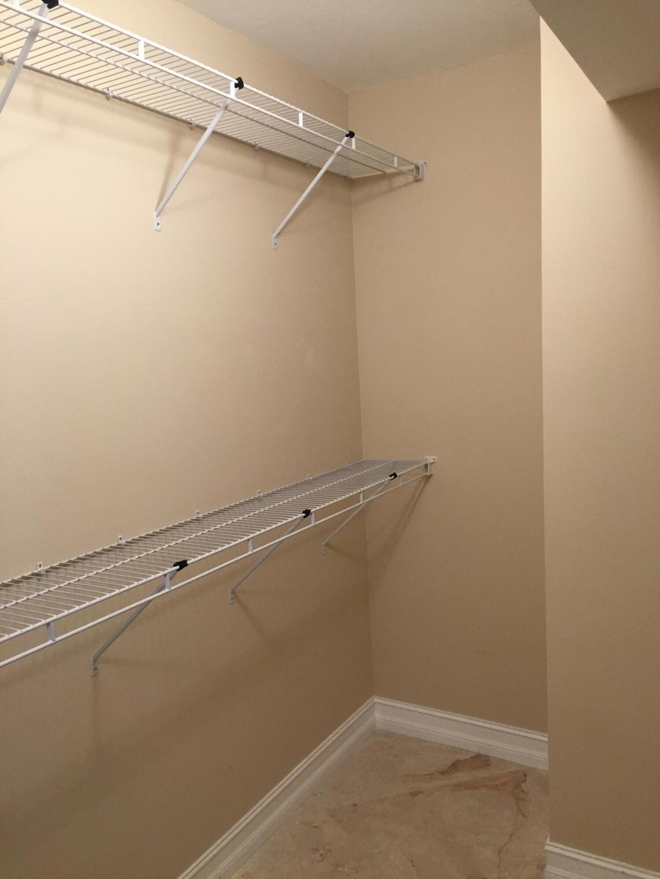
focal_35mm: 29
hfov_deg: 48.2
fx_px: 737
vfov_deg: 61.7
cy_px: 440
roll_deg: +1.7
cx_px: 330
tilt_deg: -6.5
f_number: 2.2
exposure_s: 1/30
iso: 50
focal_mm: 4.15
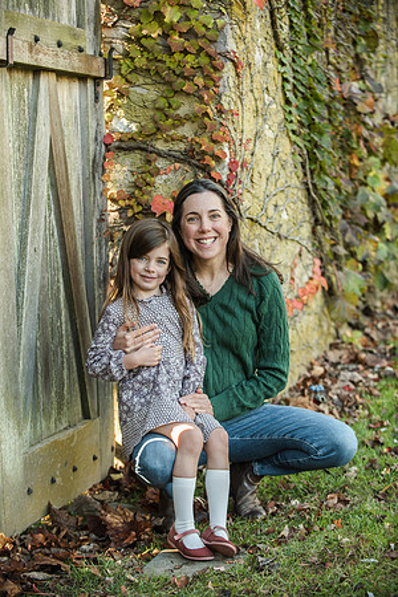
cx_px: 199
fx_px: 1360
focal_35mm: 82
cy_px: 298
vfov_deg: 24.8
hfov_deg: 16.7
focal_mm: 82
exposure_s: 1/320
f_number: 3.5
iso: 500
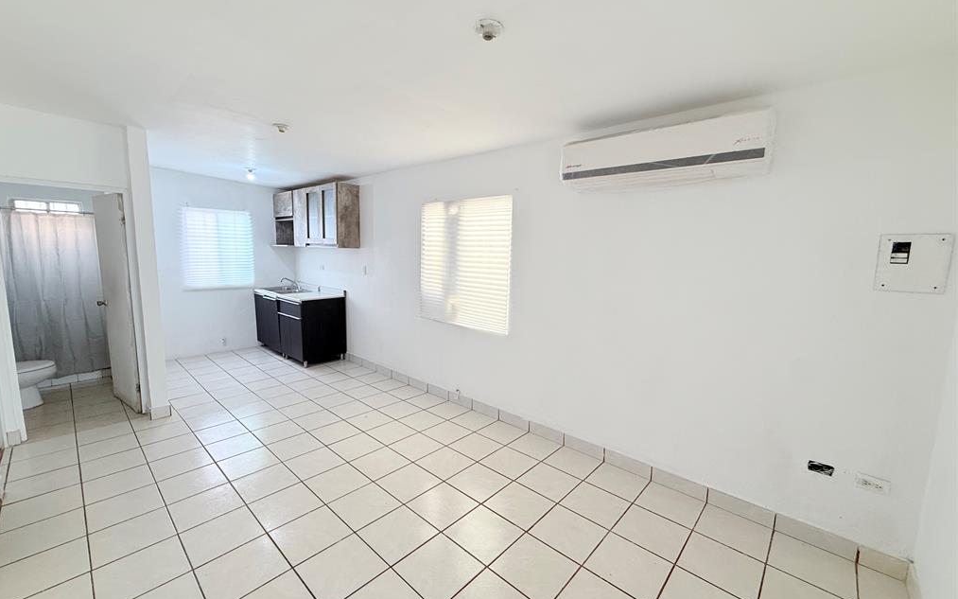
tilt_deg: -6.0
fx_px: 392
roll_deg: -1.0
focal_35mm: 15
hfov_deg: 101.5
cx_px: 475
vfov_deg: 74.8
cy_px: 300
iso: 100
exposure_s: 1/120
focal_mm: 2.22
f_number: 2.2
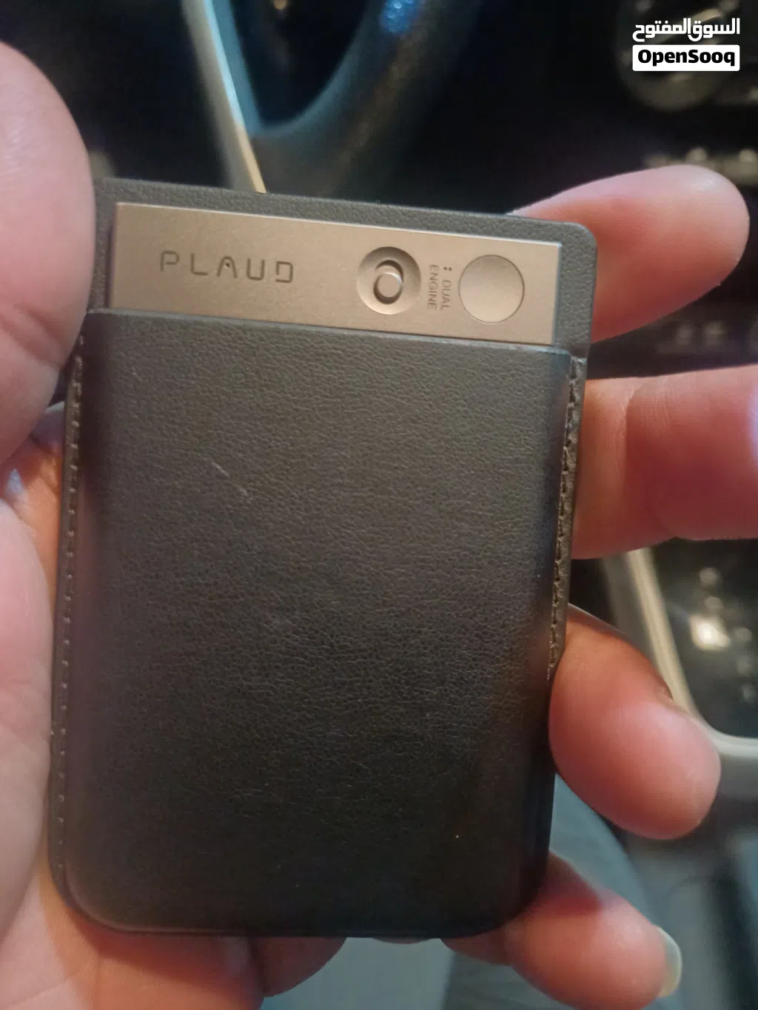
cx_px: 379
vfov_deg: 69.4
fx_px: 730
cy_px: 505
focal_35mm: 25
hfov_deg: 54.9
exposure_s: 1/11.1
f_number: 1.8
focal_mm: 4.65
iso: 1600
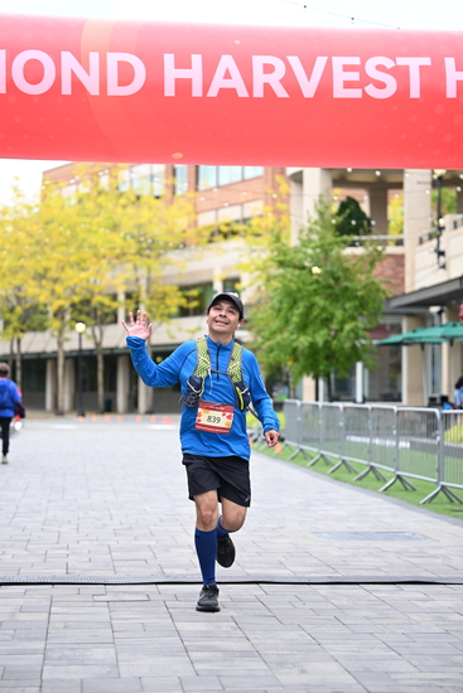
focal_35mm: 82
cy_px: 346
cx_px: 232
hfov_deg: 16.7
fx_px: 1581
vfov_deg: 24.8
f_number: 2.8
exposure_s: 1/1250
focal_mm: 82
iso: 640
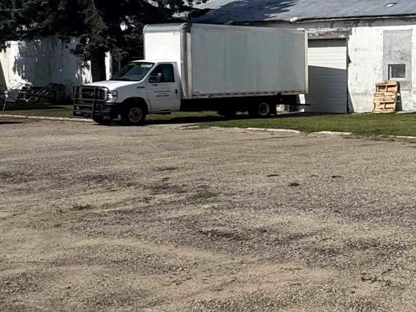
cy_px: 108
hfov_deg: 28.8
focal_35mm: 57
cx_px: 513
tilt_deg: -2.0
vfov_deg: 25.5
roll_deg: -1.1
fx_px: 685
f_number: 2.2
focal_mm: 2.22
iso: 40
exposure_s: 1/3906
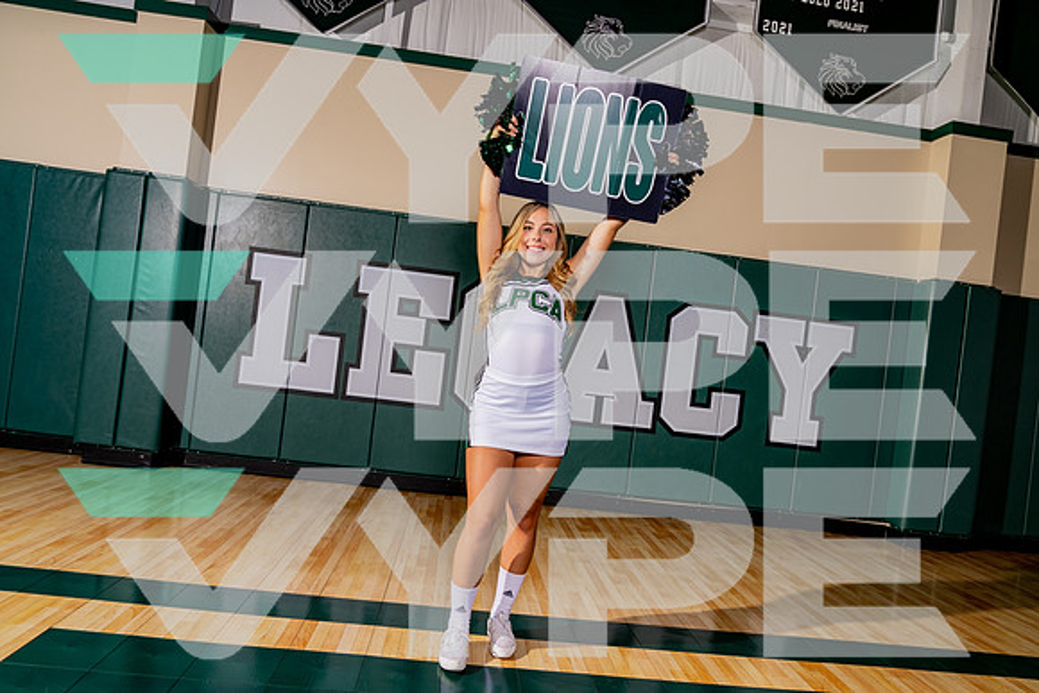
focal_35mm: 24
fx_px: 693
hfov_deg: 73.7
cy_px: 346
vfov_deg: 53.2
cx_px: 520
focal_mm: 24
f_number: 9
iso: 200
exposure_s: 1/250
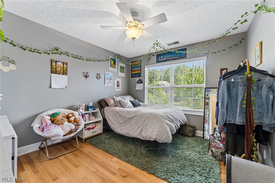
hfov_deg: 104.3
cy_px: 92
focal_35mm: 14
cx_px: 138
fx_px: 107
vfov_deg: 81.2
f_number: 5.6
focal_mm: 14
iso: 200
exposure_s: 1/20
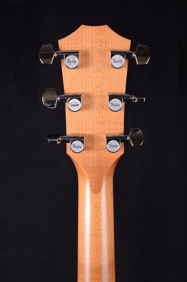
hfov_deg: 34.1
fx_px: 305
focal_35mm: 39
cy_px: 141
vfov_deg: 49.6
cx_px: 94
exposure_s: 1/200
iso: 200
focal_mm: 26
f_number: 13
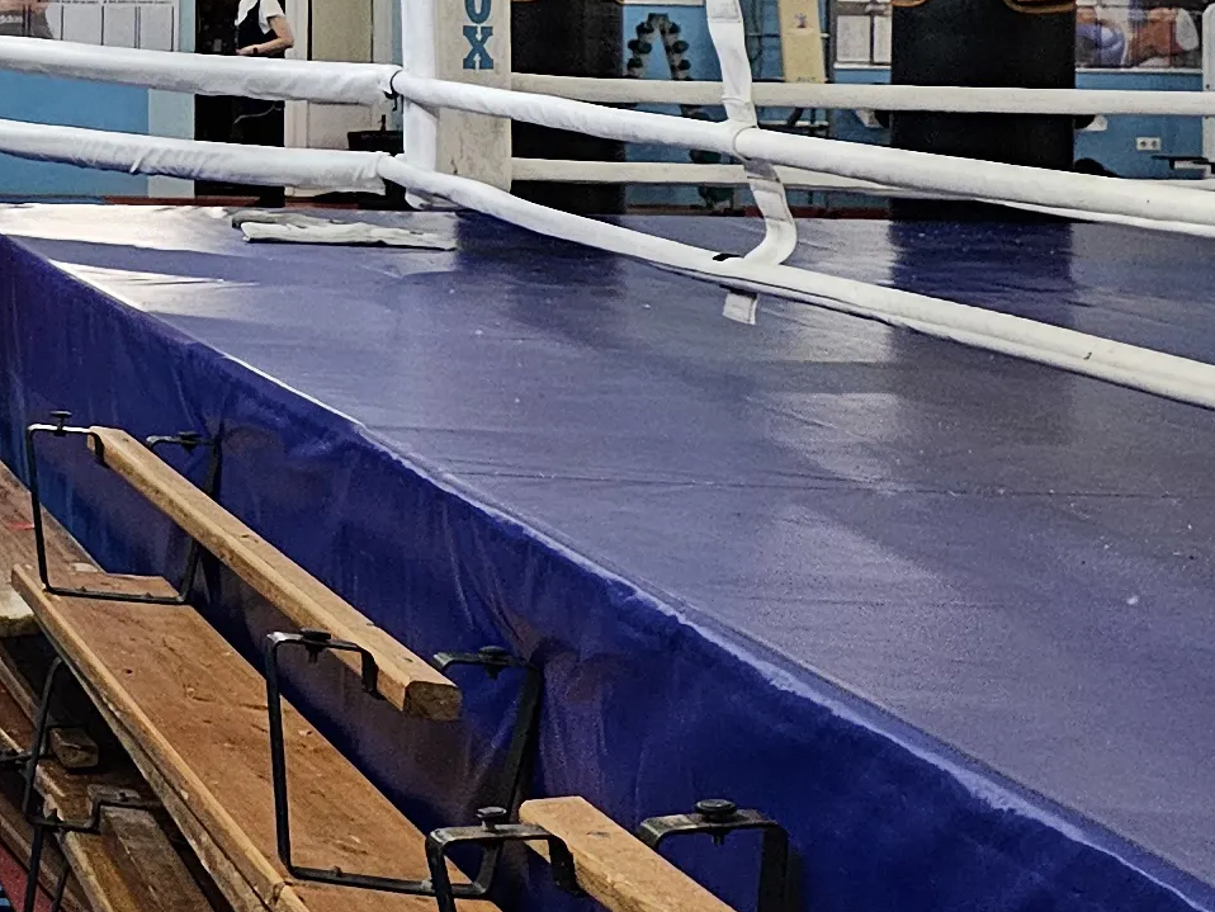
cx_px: -511
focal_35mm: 96
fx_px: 3370
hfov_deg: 18.5
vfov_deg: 15.1
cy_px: -58
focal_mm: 6.3
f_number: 1.7
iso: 640
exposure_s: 1/200
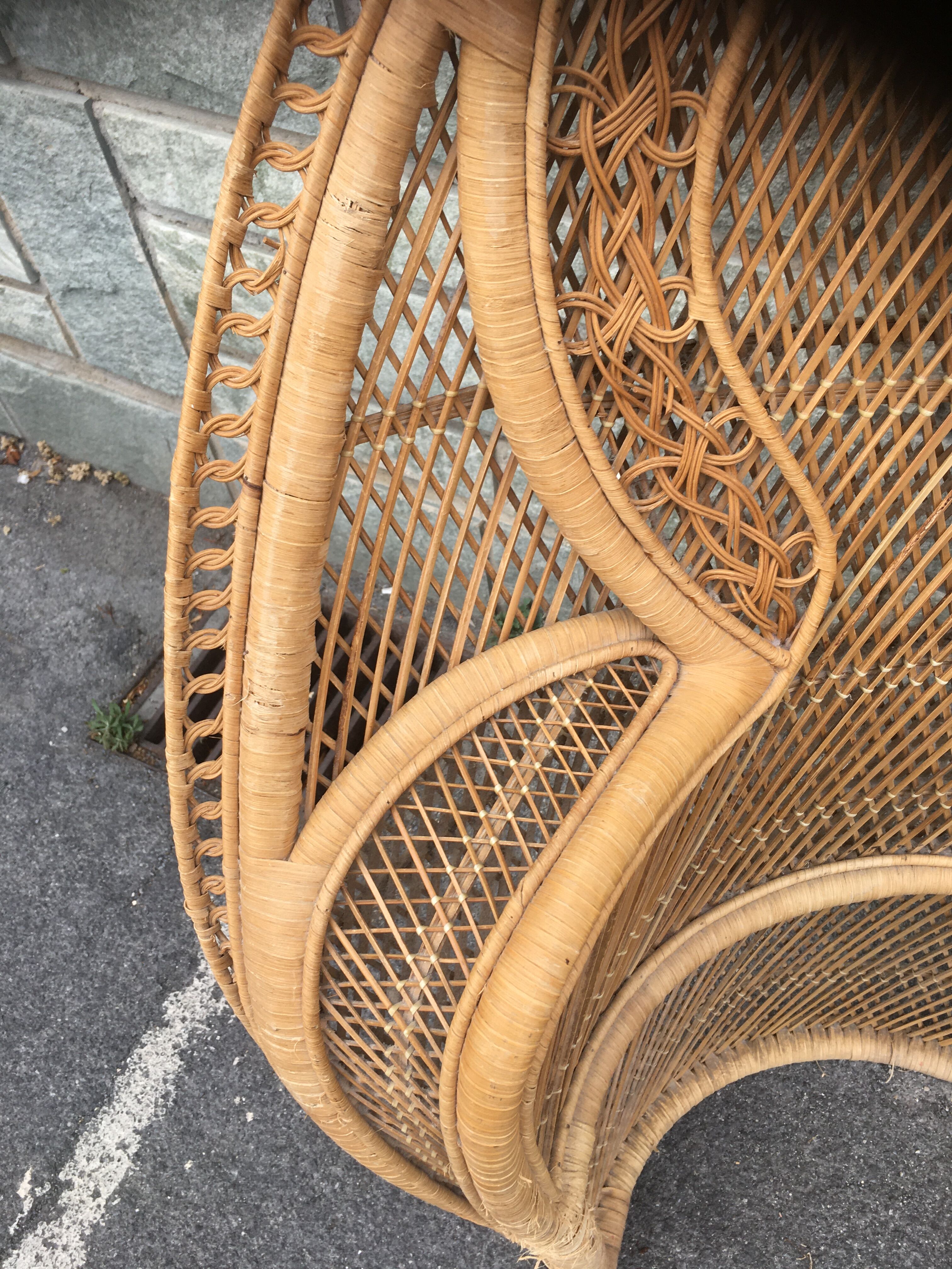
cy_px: 634
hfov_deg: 48.2
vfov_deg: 61.7
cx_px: 476
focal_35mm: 29
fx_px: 1063
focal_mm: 4.15
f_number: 2.2
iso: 25
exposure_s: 1/175
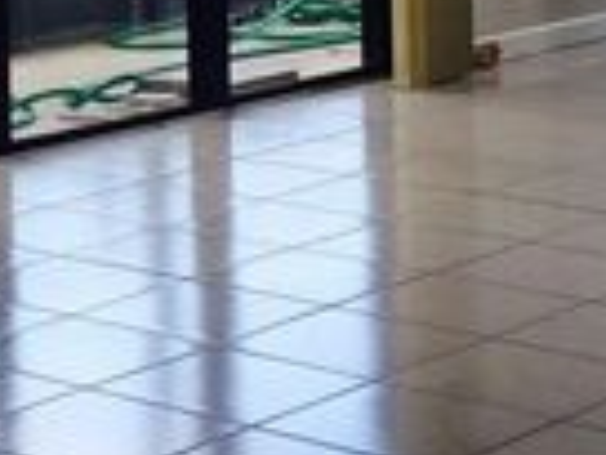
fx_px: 2468
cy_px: -214
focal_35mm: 141
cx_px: 4
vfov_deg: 10.2
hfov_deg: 13.8
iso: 50
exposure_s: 1/120
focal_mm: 4.12
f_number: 2.2
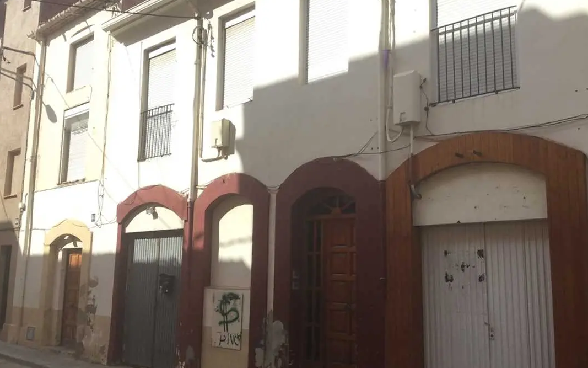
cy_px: 172
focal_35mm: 37
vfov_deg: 34.4
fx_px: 593
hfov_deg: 52.7
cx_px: 324
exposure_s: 1/652
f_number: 2.4
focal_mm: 3.3
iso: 25
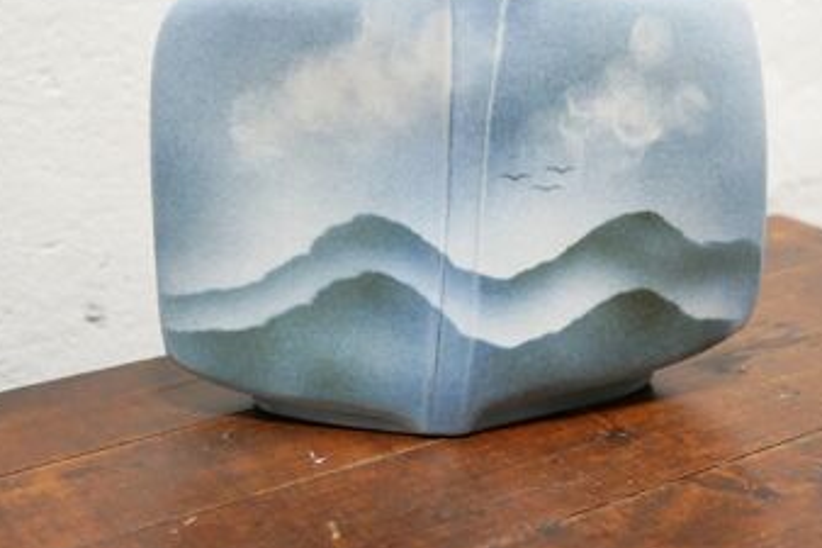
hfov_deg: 27.3
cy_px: 45
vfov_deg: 18.1
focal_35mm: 74
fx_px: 1689
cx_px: 440
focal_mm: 20
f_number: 1.7
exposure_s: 1/60
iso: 800
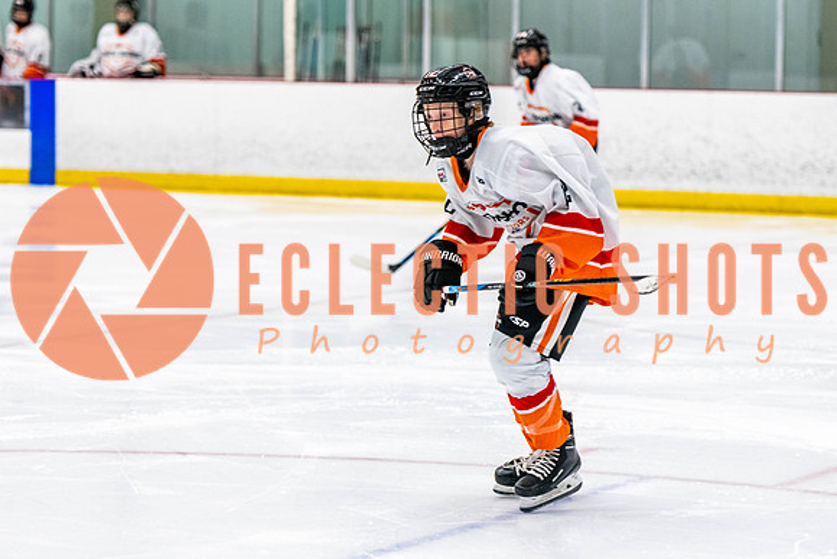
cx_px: 452
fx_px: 3238
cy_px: 279
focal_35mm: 139
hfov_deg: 14.7
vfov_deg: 9.9
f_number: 2.8
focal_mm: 105
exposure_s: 1/640
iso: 1600
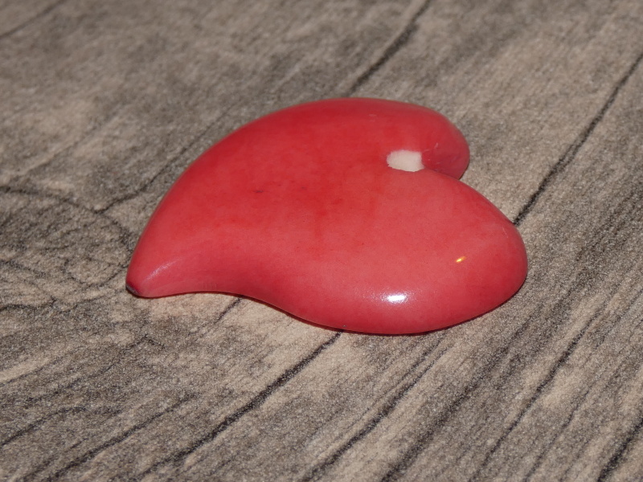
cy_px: 241
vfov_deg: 27.5
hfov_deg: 36.2
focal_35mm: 53
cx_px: 322
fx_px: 984
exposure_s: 1/60
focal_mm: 9.5
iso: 80
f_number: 3.9
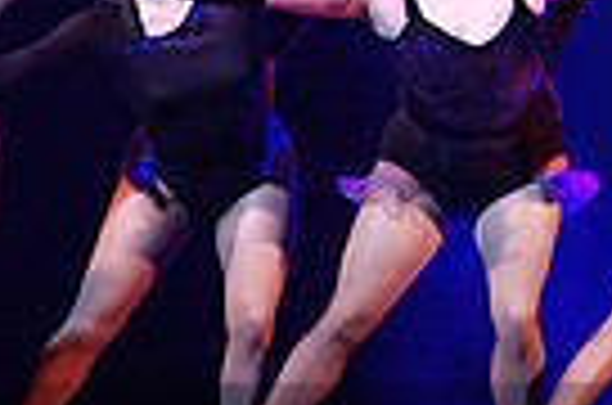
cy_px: -42
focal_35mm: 403
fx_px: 6835
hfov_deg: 5.1
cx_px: 777
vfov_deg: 3.4
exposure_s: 1/200
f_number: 2.8
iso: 1600
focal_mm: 90
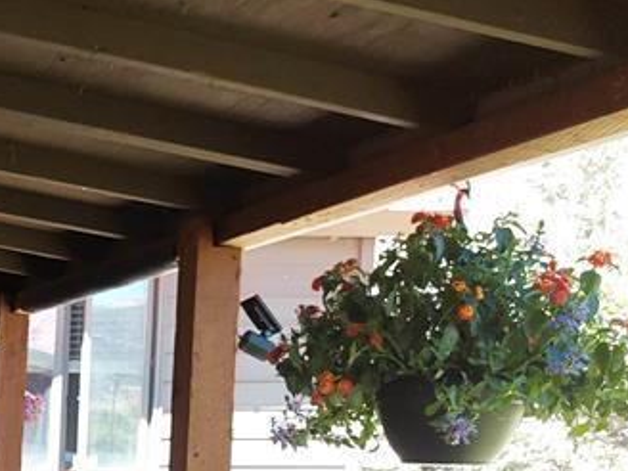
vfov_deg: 18.2
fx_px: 1361
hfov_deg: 22.4
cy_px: 628
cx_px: -255
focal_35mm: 75
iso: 64
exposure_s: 1/120
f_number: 1.8
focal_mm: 5.23
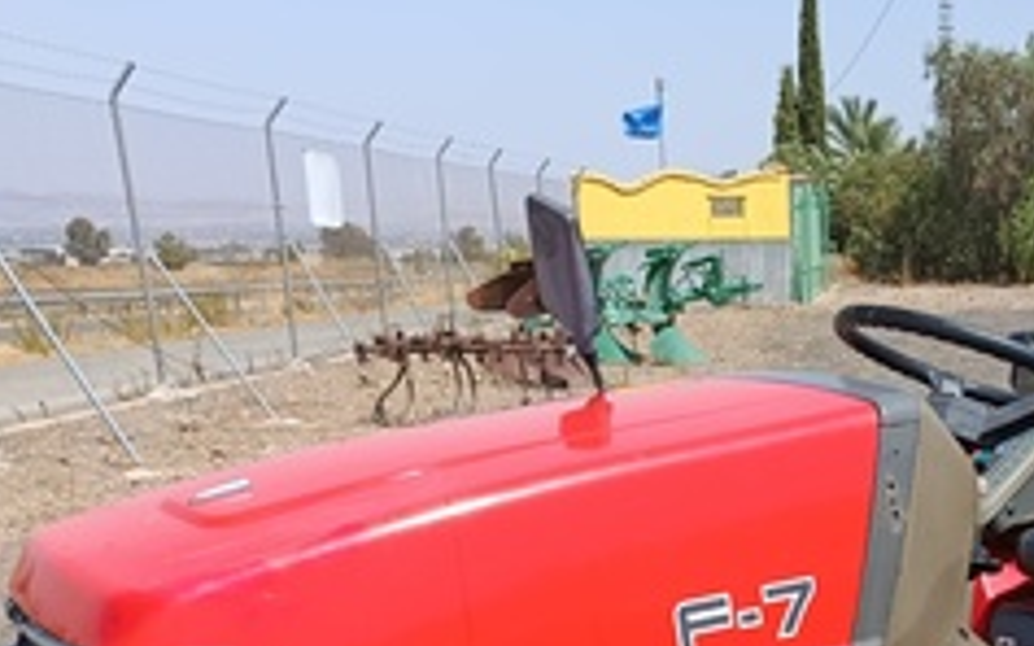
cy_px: 882
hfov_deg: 32.7
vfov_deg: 19.9
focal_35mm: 59
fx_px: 1662
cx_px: 940
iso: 52
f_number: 1.7
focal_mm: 5.24
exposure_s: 1/450
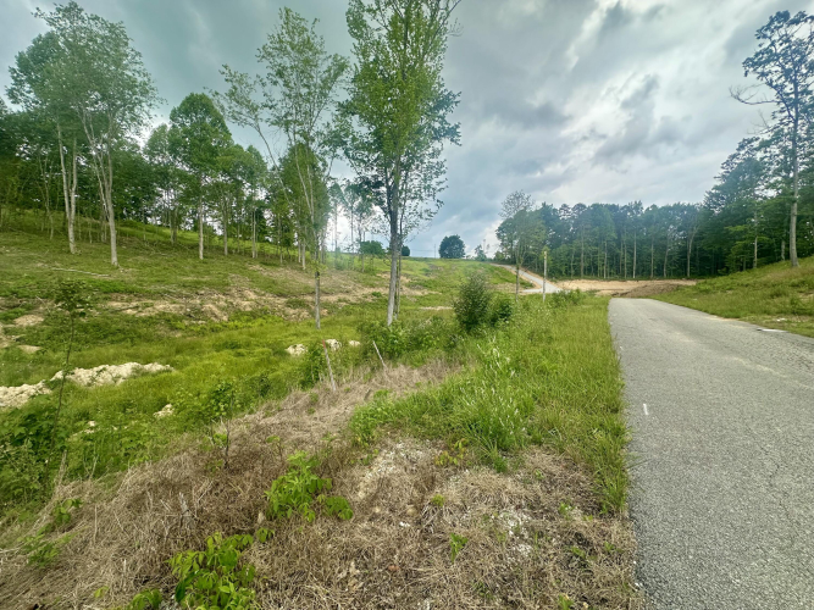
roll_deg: -1.1
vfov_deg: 85.7
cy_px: 305
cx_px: 407
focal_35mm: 14
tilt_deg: -0.9
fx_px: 329
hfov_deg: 102.1
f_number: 2.2
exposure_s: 1/694
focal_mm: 2.22
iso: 40
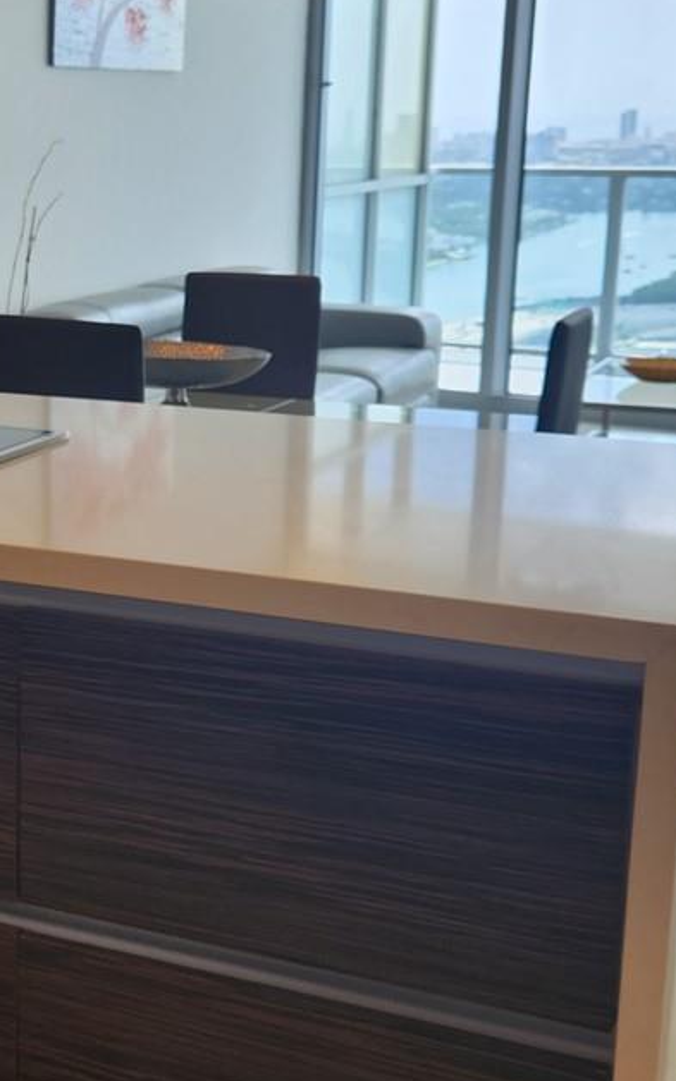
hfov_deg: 20.0
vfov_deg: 33.0
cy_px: 553
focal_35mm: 62
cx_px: -69
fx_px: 1828
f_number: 1.8
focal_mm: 5.4
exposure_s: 1/120
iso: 25
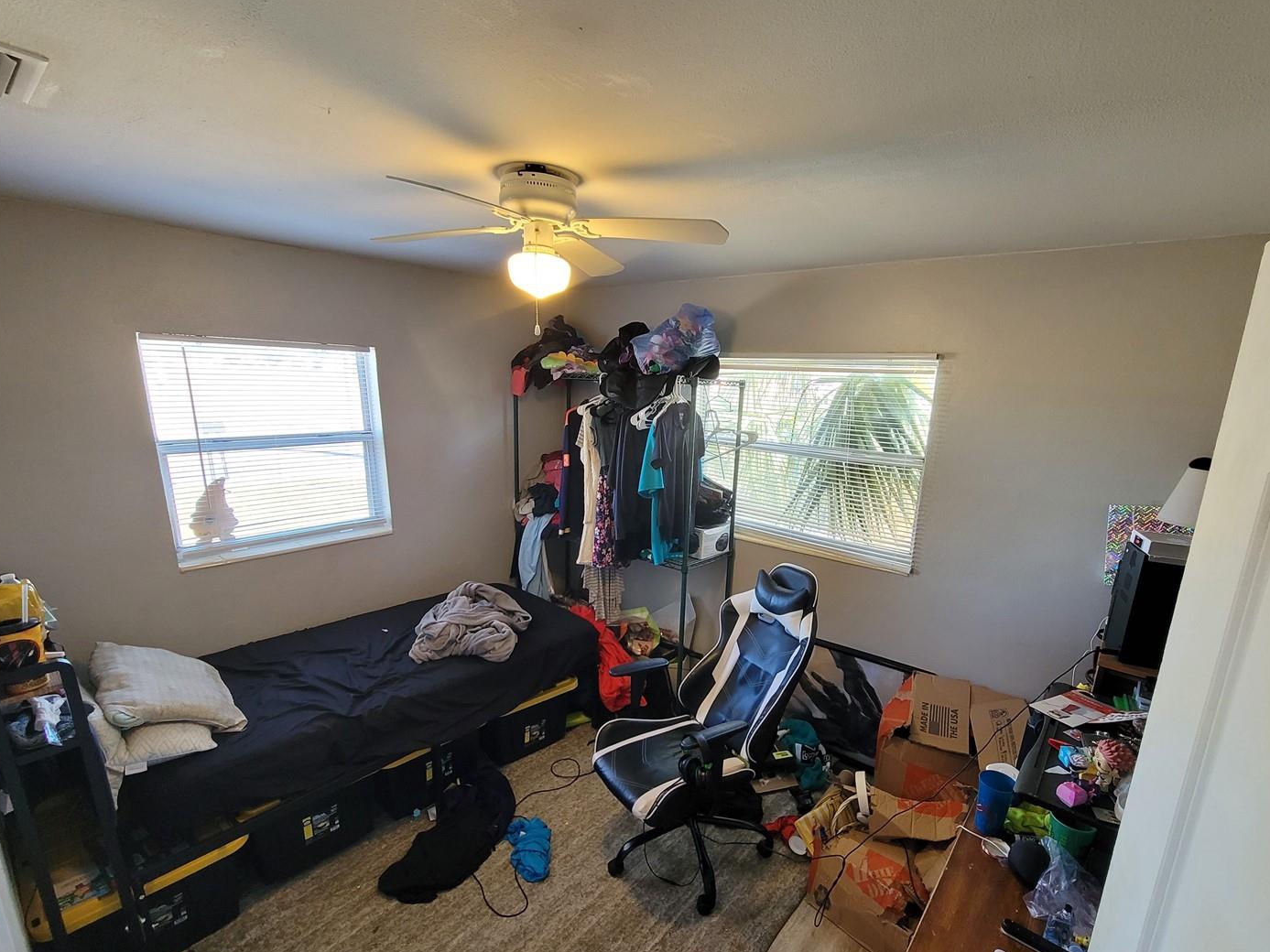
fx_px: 550
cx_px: 689
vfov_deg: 81.5
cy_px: 525
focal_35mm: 15
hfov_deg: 97.9
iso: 200
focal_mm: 2.2
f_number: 2.2
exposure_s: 1/60
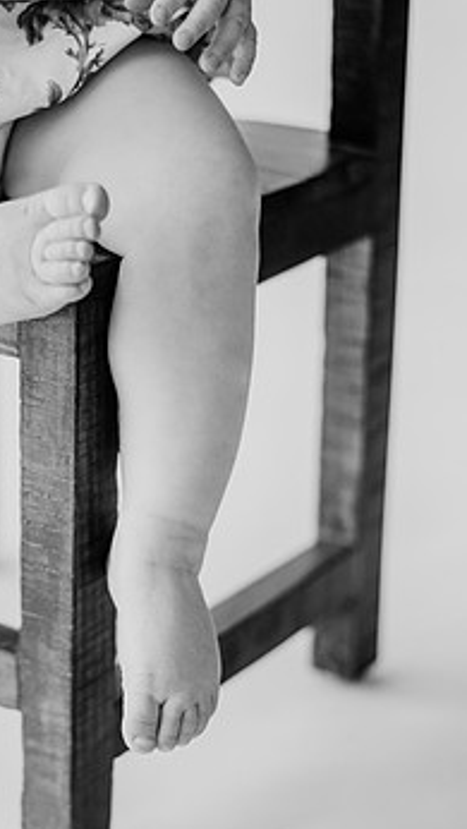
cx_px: 24
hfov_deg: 12.4
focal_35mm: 97
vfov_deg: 22.0
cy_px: 447
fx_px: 2132
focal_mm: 50
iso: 400
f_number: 2
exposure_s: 1/800
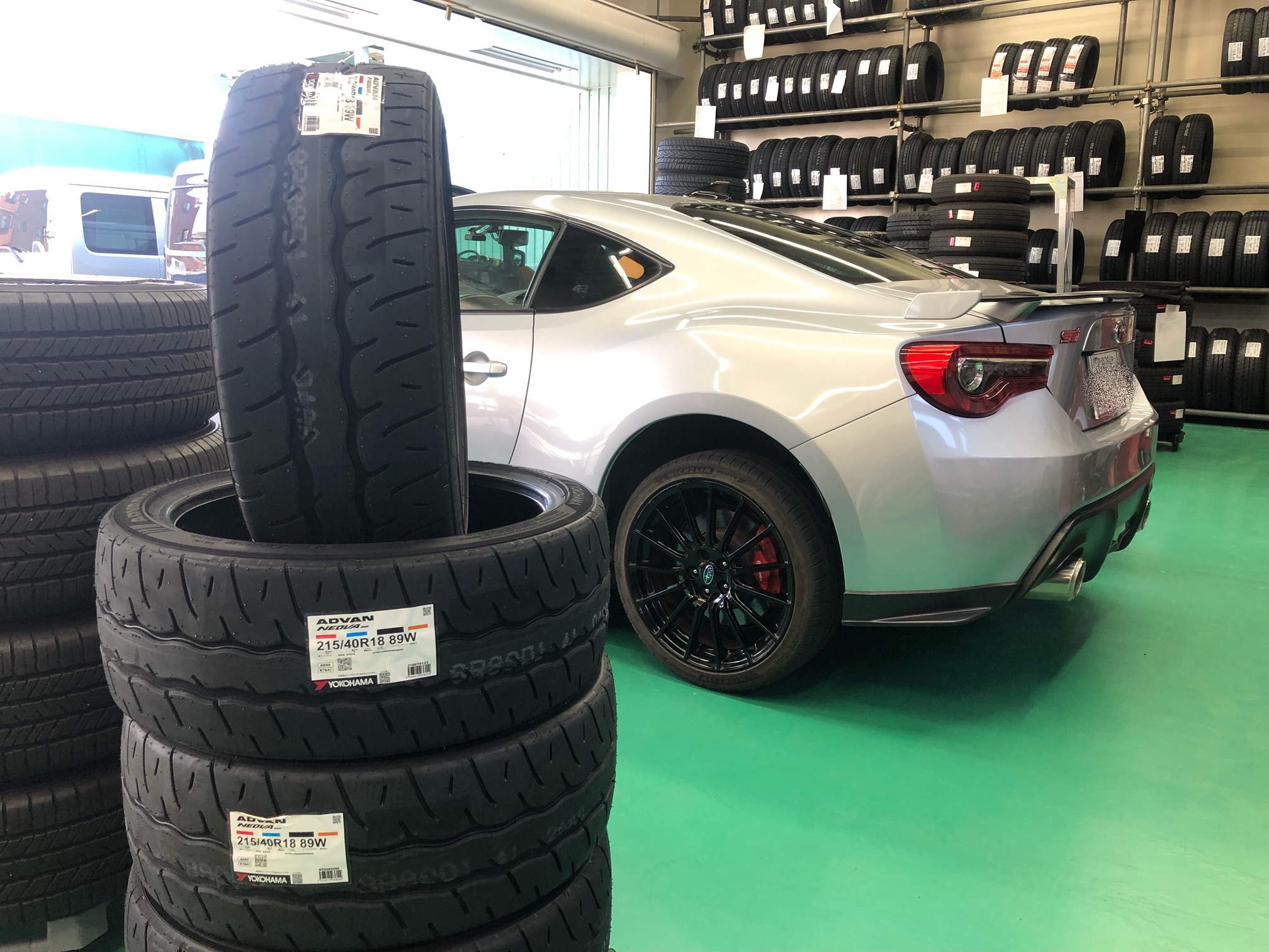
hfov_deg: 63.4
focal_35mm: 28
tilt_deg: -9.4
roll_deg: -2.9
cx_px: 634
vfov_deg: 49.7
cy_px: 476
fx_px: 1026
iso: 25
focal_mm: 3.99
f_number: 1.8
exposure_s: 1/33
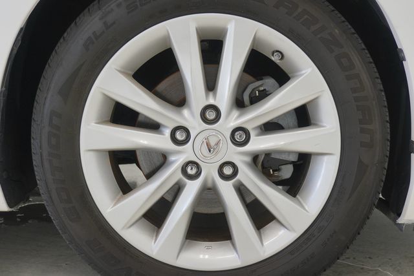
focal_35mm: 43
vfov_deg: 31.2
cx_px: 207
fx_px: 495
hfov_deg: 45.4
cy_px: 138
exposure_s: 1/160
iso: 320
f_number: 4.5
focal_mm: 29
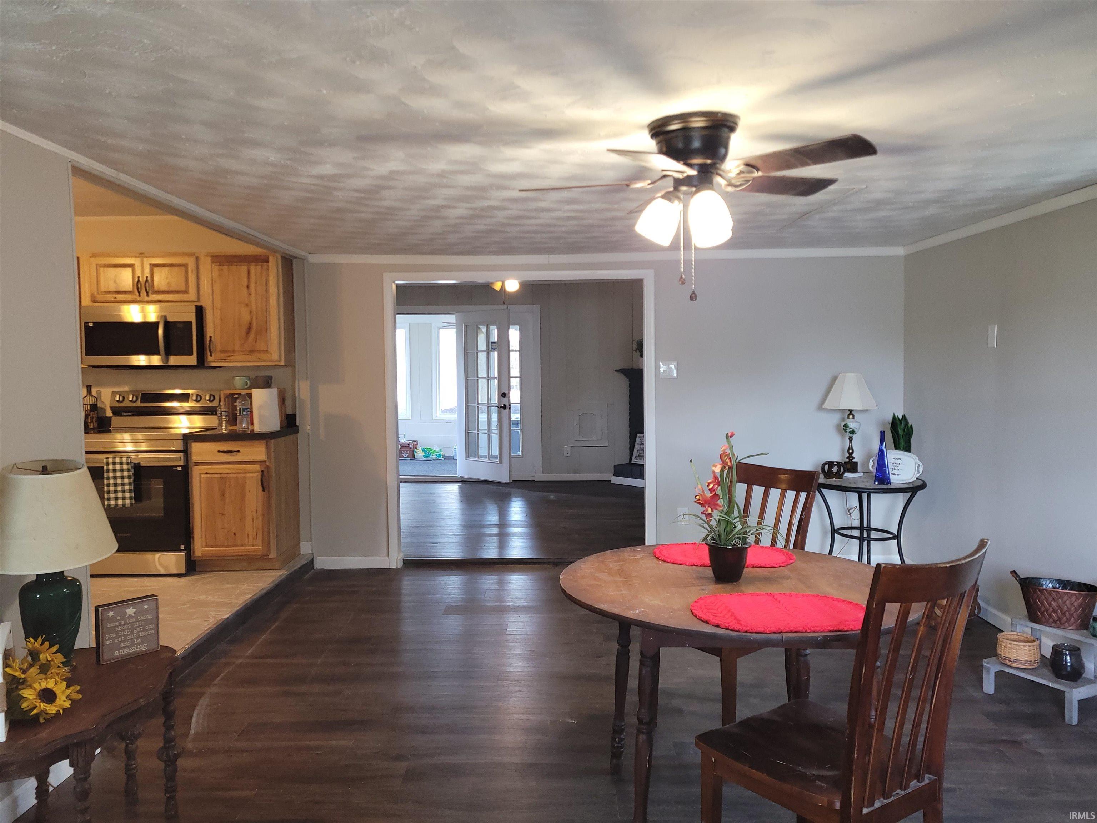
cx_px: 548
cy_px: 412
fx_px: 824
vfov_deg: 53.1
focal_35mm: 26
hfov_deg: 67.3
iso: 125
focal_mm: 5.4
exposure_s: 1/24
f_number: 1.8
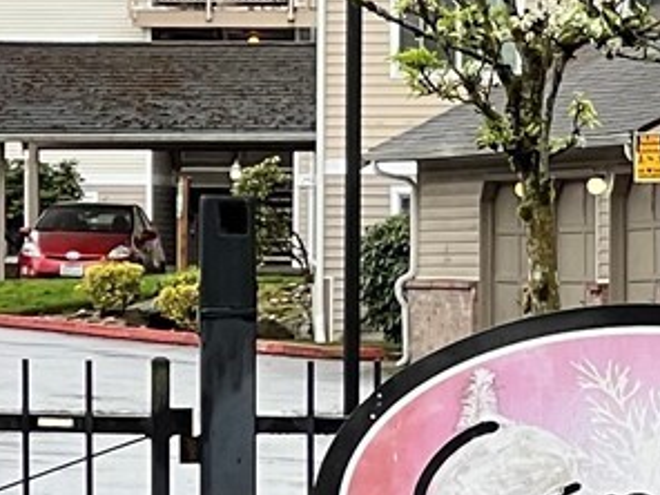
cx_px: 562
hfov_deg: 4.8
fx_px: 7932
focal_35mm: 416
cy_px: -33
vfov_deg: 3.6
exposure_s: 1/99
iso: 32
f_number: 2.8
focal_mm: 9
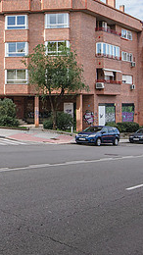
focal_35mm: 49
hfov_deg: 23.6
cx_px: 8
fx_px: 331
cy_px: 96
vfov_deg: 41.8
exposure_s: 1/250
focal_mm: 15
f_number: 10
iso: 400
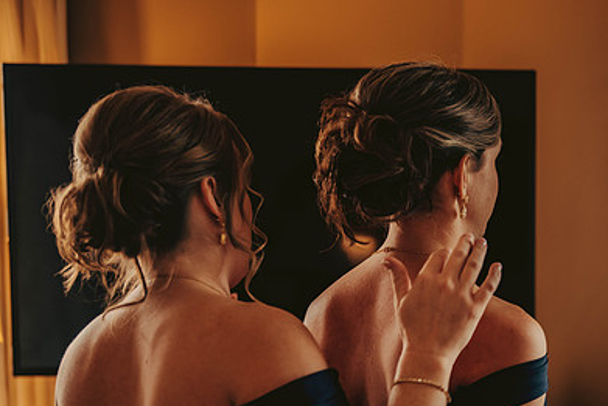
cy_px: 289
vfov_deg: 19.4
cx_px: 407
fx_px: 1183
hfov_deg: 28.6
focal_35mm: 70
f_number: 2.8
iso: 800
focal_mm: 46
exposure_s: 1/100
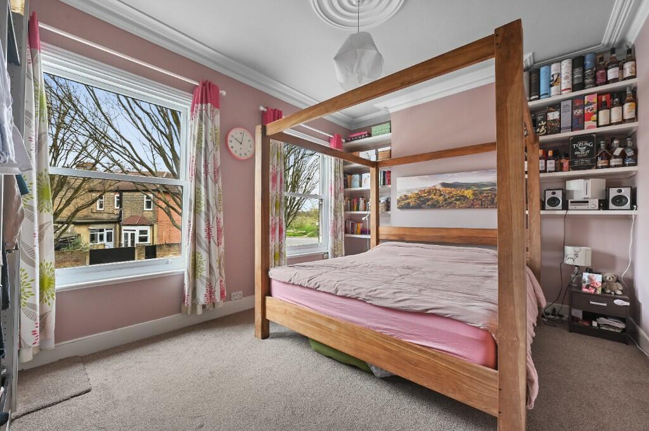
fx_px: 252
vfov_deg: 81.1
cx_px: 324
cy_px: 216
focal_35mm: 14
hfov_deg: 104.3
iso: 400
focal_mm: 14
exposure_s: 1/1.67
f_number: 8
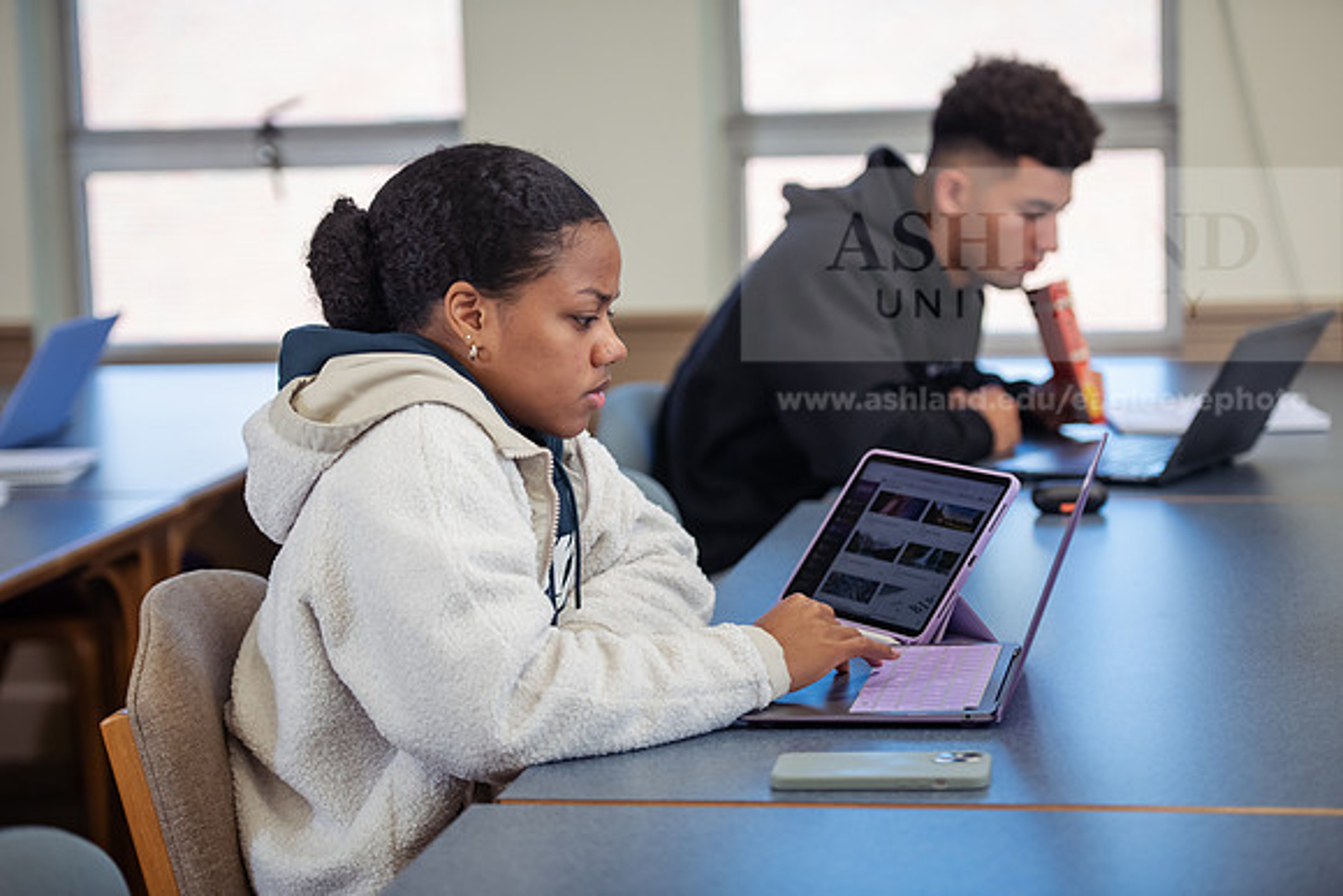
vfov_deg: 14.9
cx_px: 672
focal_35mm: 92
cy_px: 448
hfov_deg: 22.1
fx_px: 3433
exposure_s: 1/200
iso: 800
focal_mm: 92
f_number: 2.8
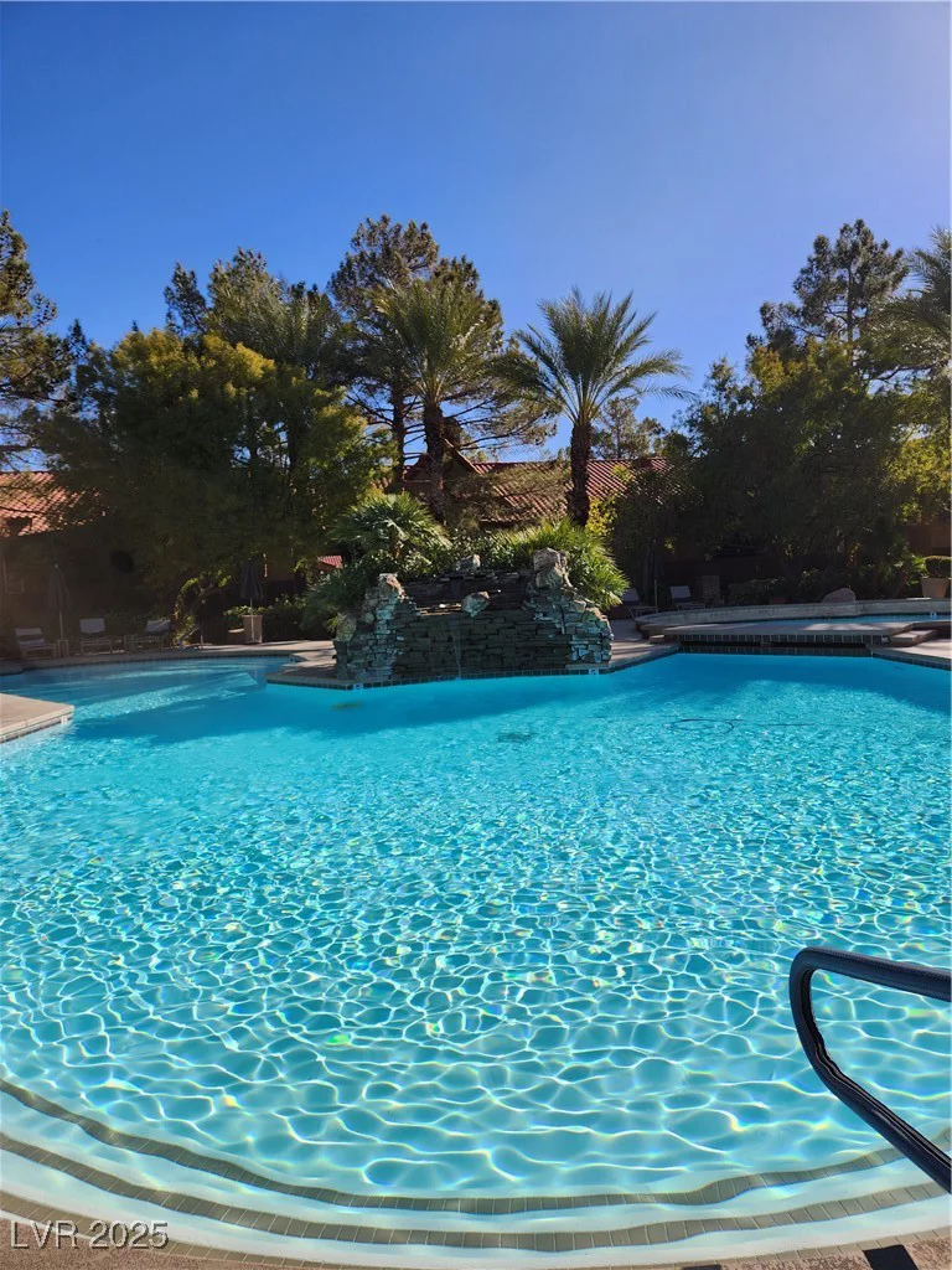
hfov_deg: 58.9
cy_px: 635
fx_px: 843
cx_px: 476
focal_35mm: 23
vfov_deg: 73.9
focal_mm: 5.4
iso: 20
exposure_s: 1/1967
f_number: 1.8
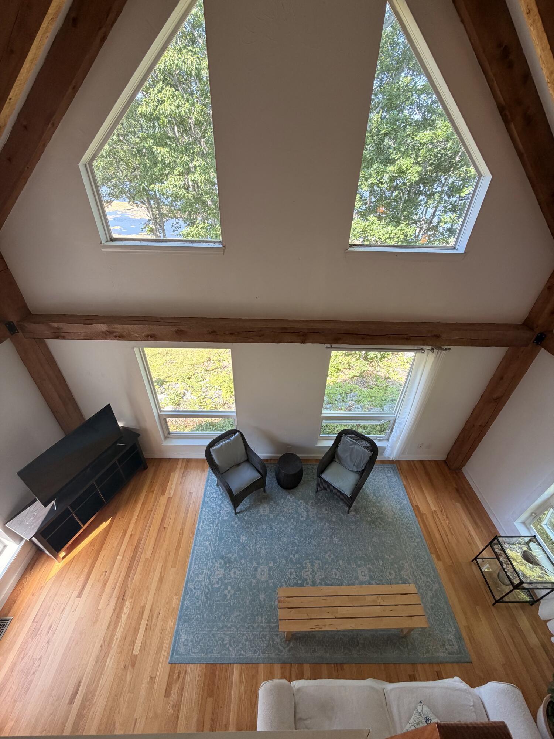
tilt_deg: -35.3
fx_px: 299
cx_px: 277
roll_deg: -1.5
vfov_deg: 102.1
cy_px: 370
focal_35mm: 14
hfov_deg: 85.7
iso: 125
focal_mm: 2.22
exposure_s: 1/121
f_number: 2.2
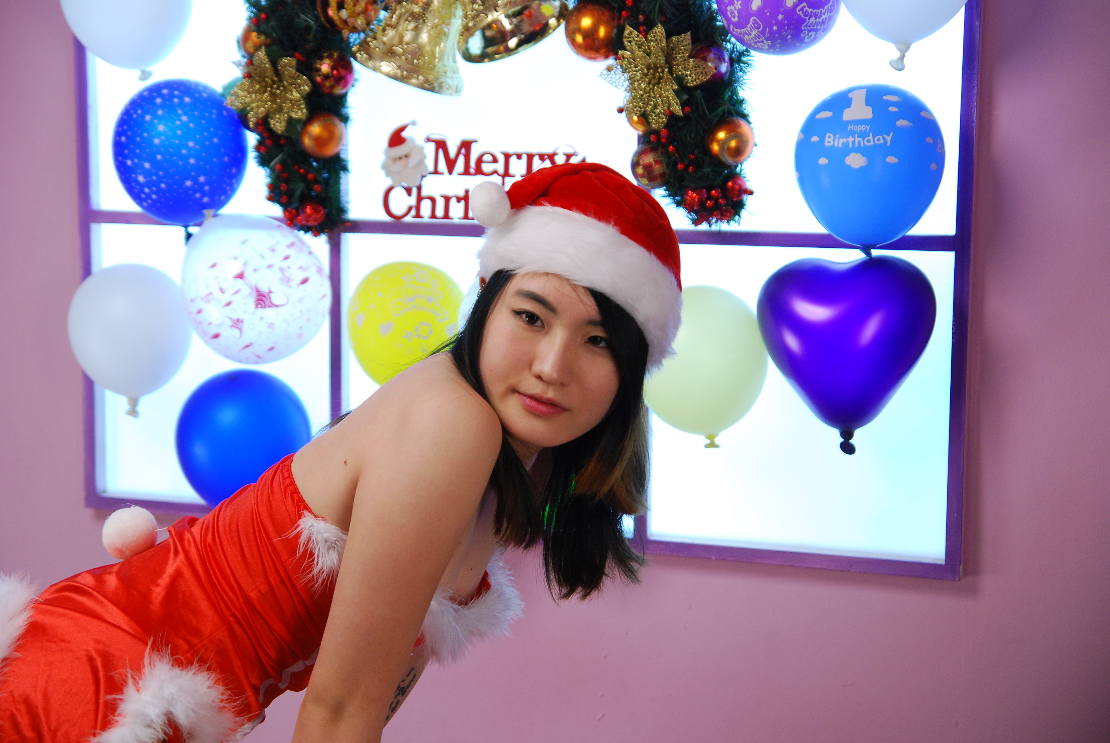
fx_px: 2315
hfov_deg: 27.0
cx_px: 555
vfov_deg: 18.2
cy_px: 372
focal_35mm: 75
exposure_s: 1/160
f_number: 3.5
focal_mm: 50
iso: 400
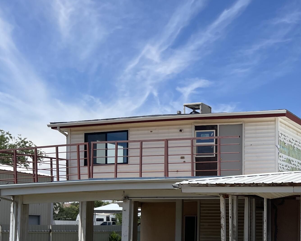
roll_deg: -1.6
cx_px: 316
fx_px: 508
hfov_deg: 30.2
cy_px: 216
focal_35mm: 57
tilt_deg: +0.9
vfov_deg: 25.8
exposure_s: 1/6993
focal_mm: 5.1
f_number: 1.6
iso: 50
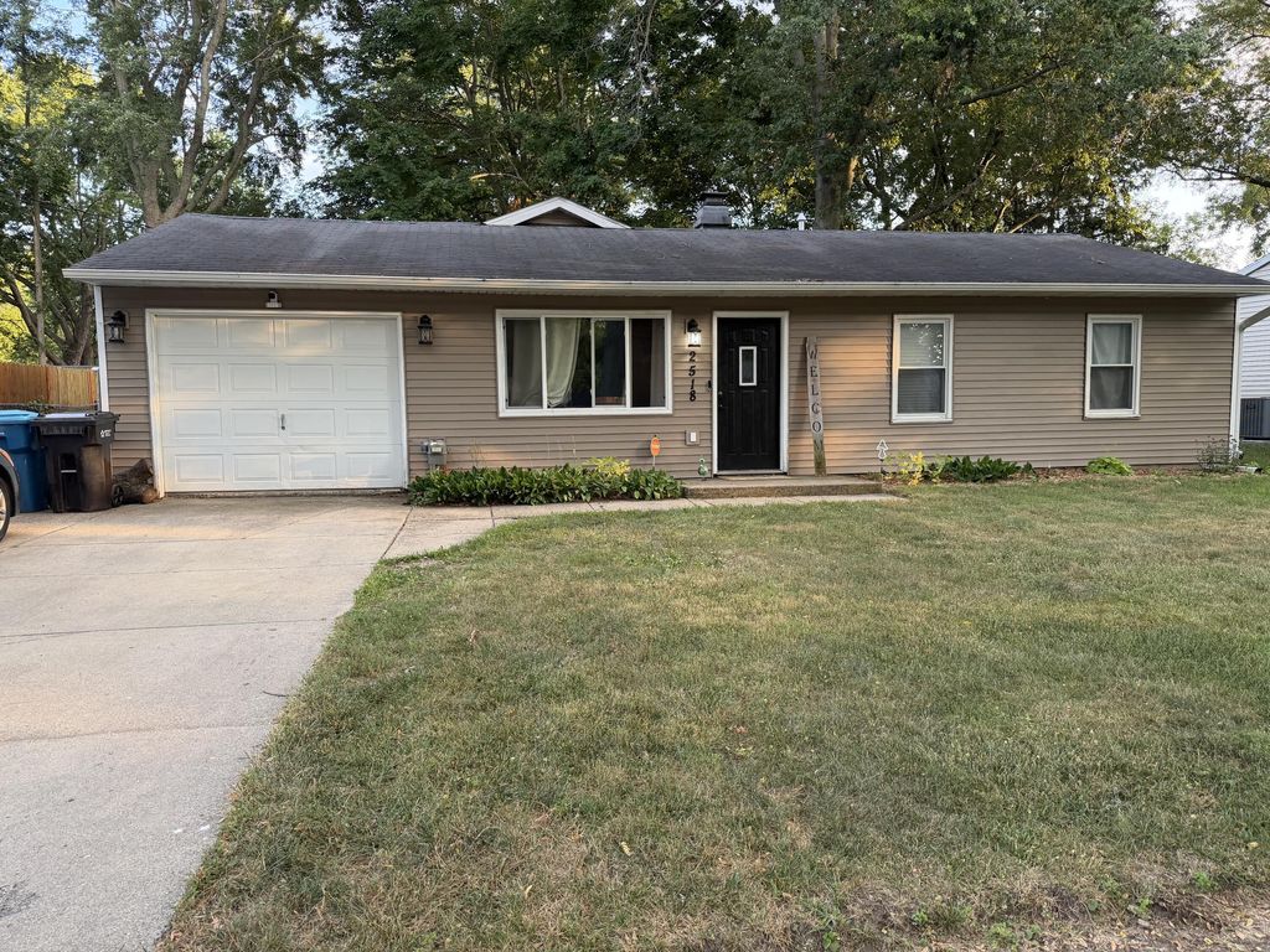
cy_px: 476
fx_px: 881
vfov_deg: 56.8
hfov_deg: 71.6
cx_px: 635
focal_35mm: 24
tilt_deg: -5.1
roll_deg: +0.8
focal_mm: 6.76
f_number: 1.78
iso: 200
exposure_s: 1/181
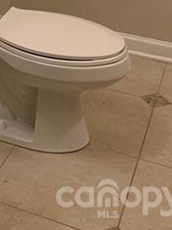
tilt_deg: -6.5
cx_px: -8
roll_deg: -0.5
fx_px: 564
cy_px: -143
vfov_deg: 19.2
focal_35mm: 85
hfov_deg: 16.9
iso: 80
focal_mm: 4.25
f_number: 1.8
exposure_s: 1/120
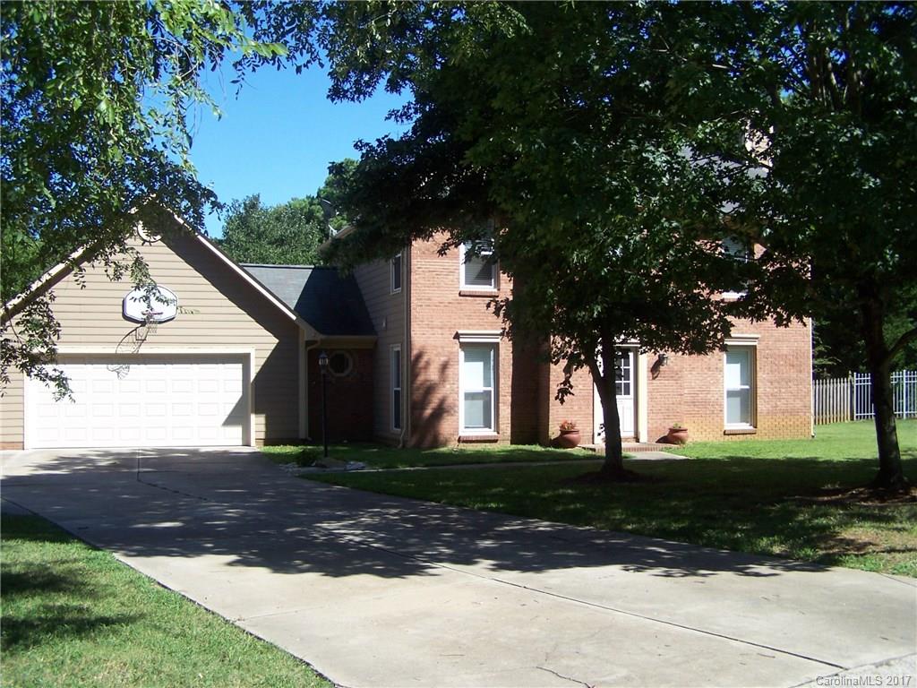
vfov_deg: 37.7
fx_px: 1007
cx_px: 458
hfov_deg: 49.0
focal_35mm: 38
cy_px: 344
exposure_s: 1/750
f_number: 2.8
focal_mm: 6.3
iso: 80
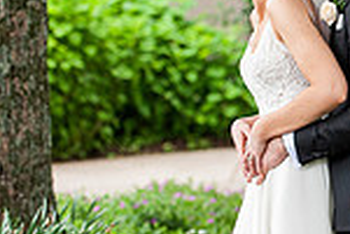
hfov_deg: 5.1
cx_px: 352
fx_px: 3957
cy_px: 98
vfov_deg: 3.4
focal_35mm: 407
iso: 640
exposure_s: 1/320
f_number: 3.5
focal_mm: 105
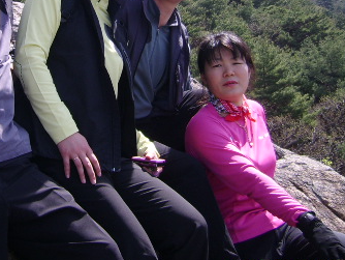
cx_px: 106
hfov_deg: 28.7
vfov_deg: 21.7
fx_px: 668
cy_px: 51
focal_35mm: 67
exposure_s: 1/545
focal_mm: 5.95
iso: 50
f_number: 2.8
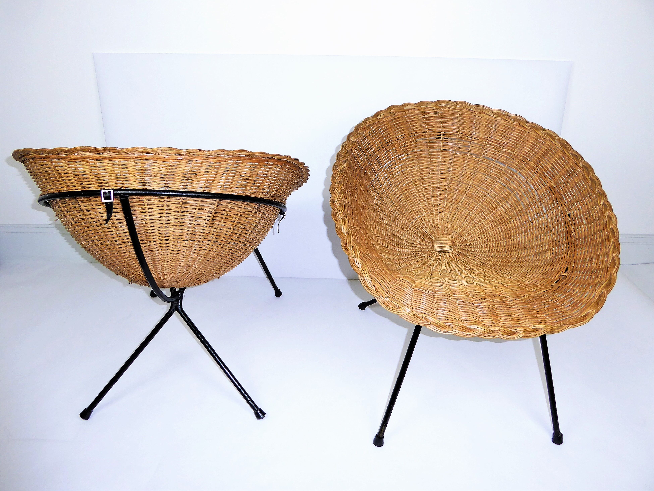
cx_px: 327
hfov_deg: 71.6
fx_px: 453
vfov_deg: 56.8
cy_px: 246
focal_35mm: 24
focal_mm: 4.3
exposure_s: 1/60
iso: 160
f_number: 4
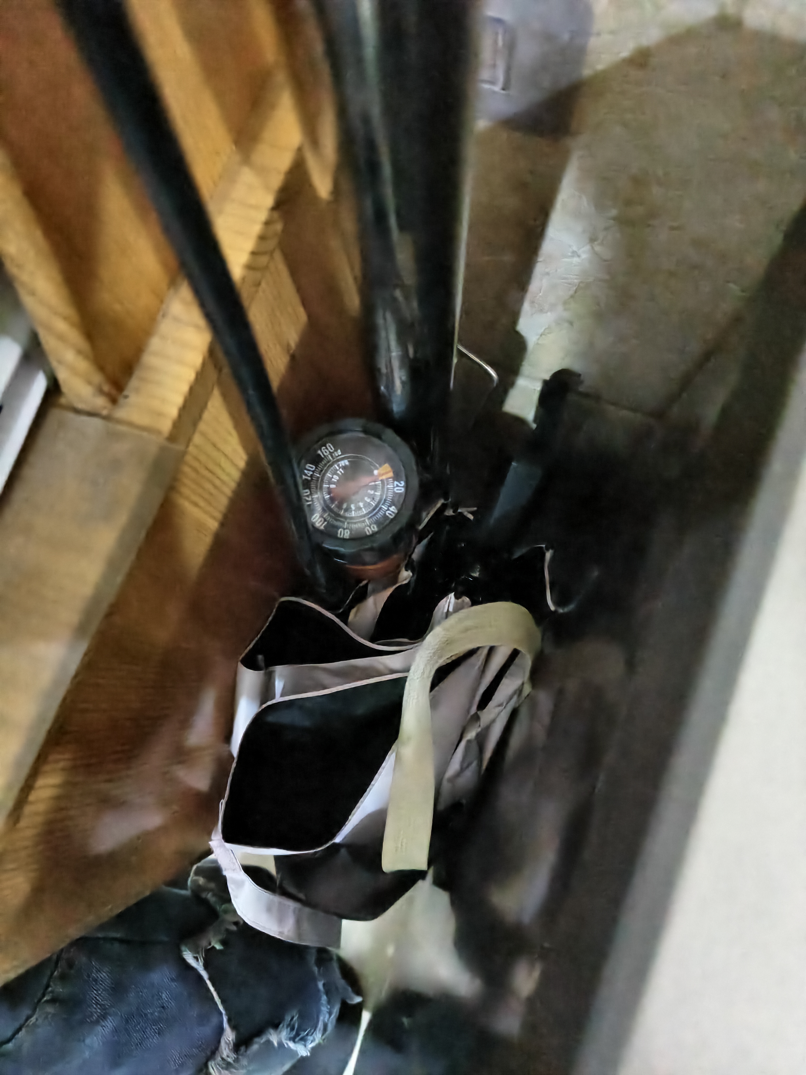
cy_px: 538
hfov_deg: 58.9
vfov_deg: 73.9
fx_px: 714
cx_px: 403
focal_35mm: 23
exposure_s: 1/100
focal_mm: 5.56
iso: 4150
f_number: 1.88
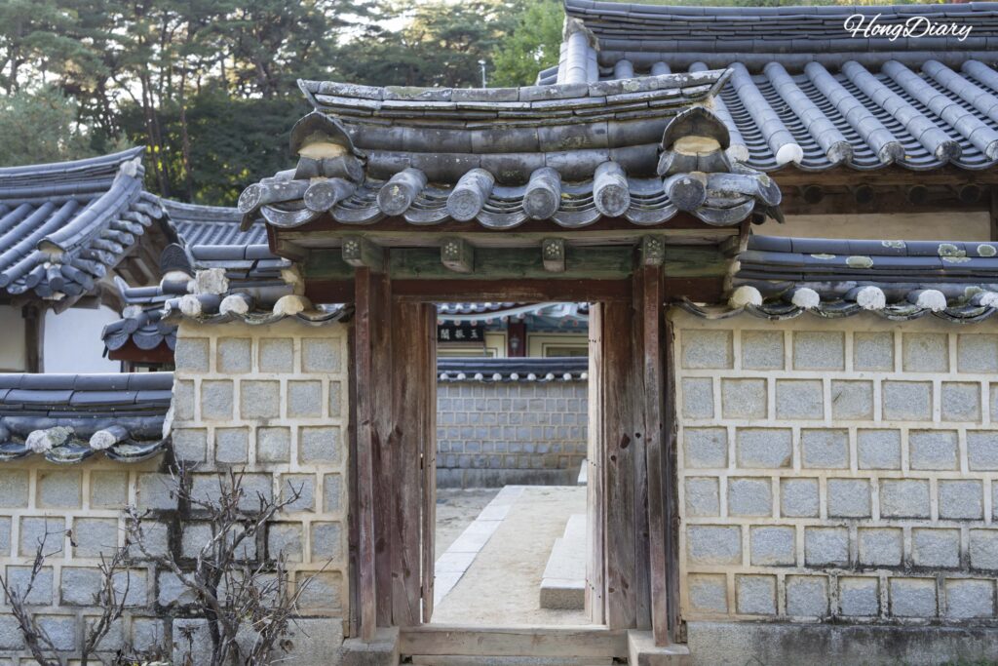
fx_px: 1081
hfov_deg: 49.5
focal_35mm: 39
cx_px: 499
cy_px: 333
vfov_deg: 34.2
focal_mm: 39
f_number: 5
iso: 500
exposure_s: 1/160
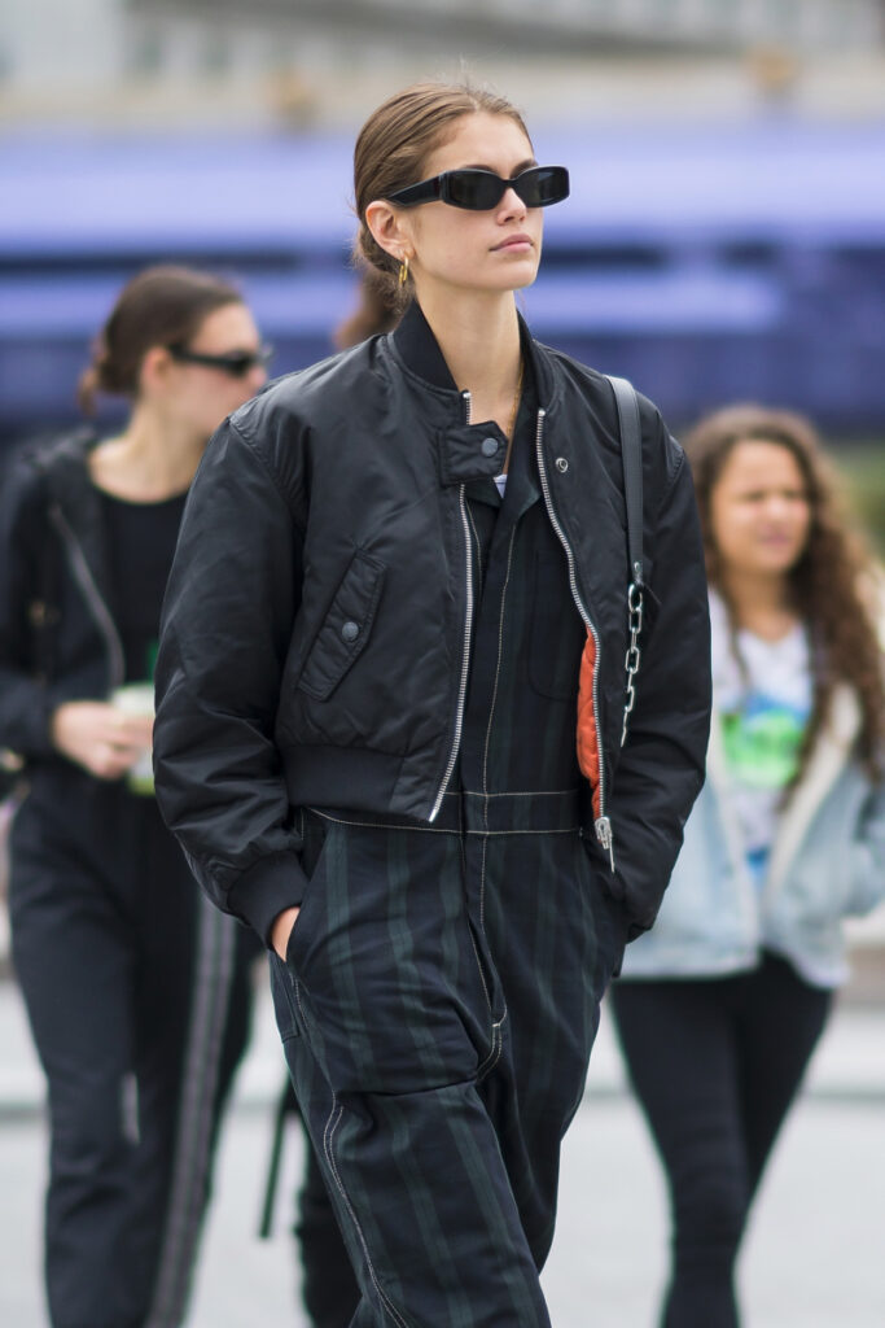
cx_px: 442
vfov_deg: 16.1
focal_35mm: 127
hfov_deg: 10.8
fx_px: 4681
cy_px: 664
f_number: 1.4
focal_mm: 85
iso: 160
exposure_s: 1/6400
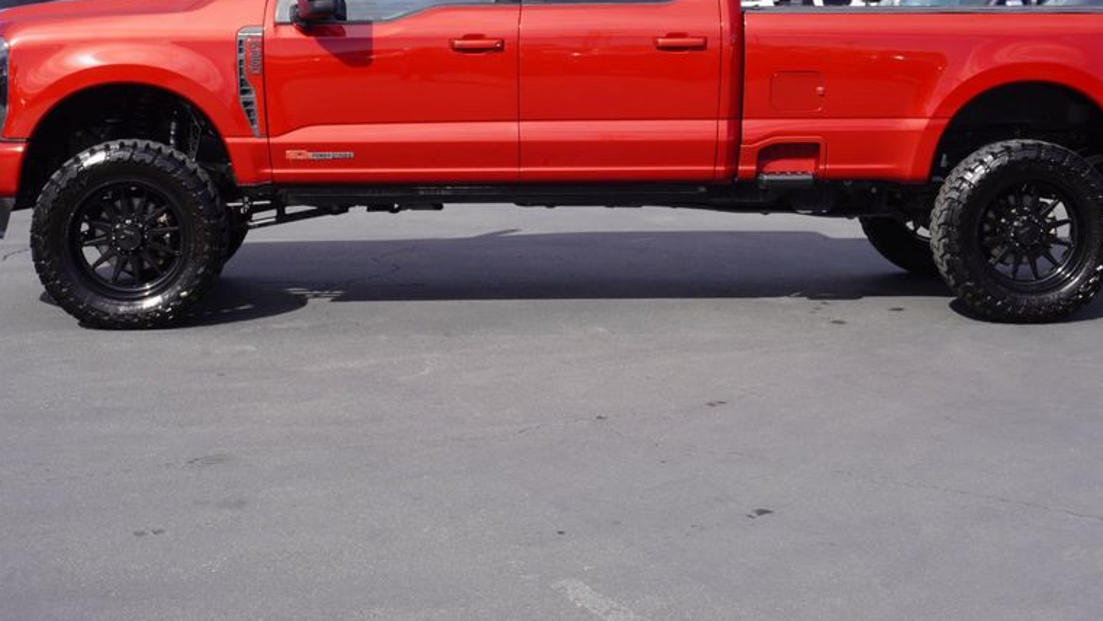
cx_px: 598
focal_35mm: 72
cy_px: 152
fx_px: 2106
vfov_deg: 16.7
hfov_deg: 29.3
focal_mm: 34
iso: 100
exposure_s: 1/125
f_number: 10
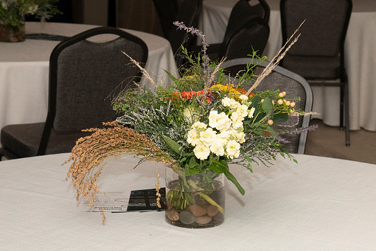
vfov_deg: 12.5
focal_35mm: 110
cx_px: 177
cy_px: 122
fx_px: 1147
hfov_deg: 18.6
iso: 5000
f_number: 13
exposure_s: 1/200
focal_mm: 68
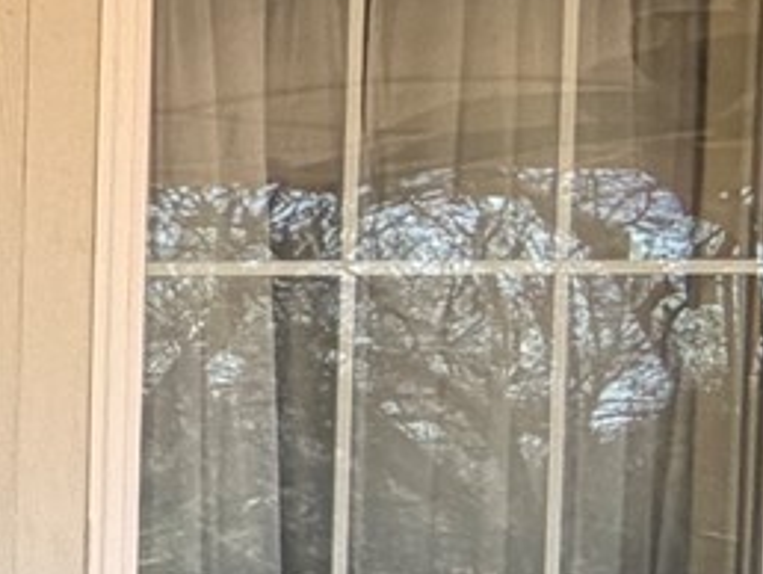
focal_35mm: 104
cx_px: -1115
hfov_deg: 13.4
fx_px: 2294
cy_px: 633
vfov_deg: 13.9
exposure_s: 1/220
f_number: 2.2
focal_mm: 2.22
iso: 40
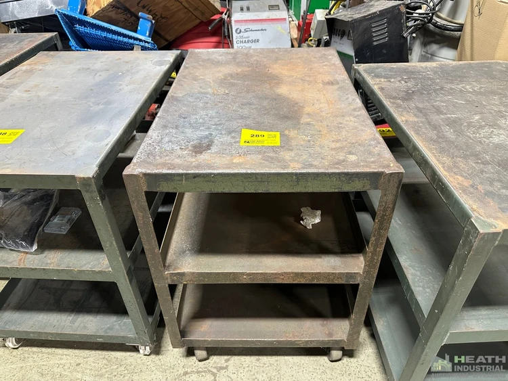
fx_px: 352
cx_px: 254
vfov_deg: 56.8
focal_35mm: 24
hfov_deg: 71.6
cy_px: 190
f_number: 1.78
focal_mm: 6.86
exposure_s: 1/60
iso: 250
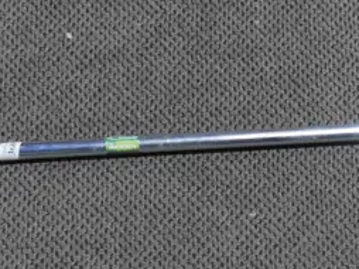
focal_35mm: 113
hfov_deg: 16.1
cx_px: 523
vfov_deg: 13.1
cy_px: 151
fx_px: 1171
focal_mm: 14
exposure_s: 1/60
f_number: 3.5
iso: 200
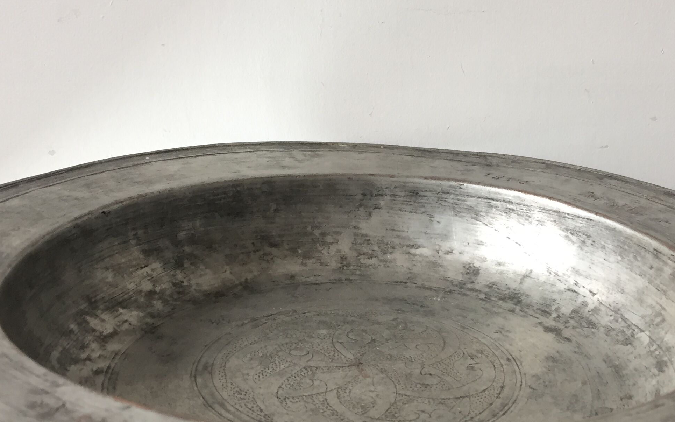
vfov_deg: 24.9
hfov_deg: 38.8
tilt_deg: -16.2
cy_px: 187
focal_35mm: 52
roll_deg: -2.1
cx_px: 374
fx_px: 957
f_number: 2.2
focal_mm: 4.15
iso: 80
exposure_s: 1/33
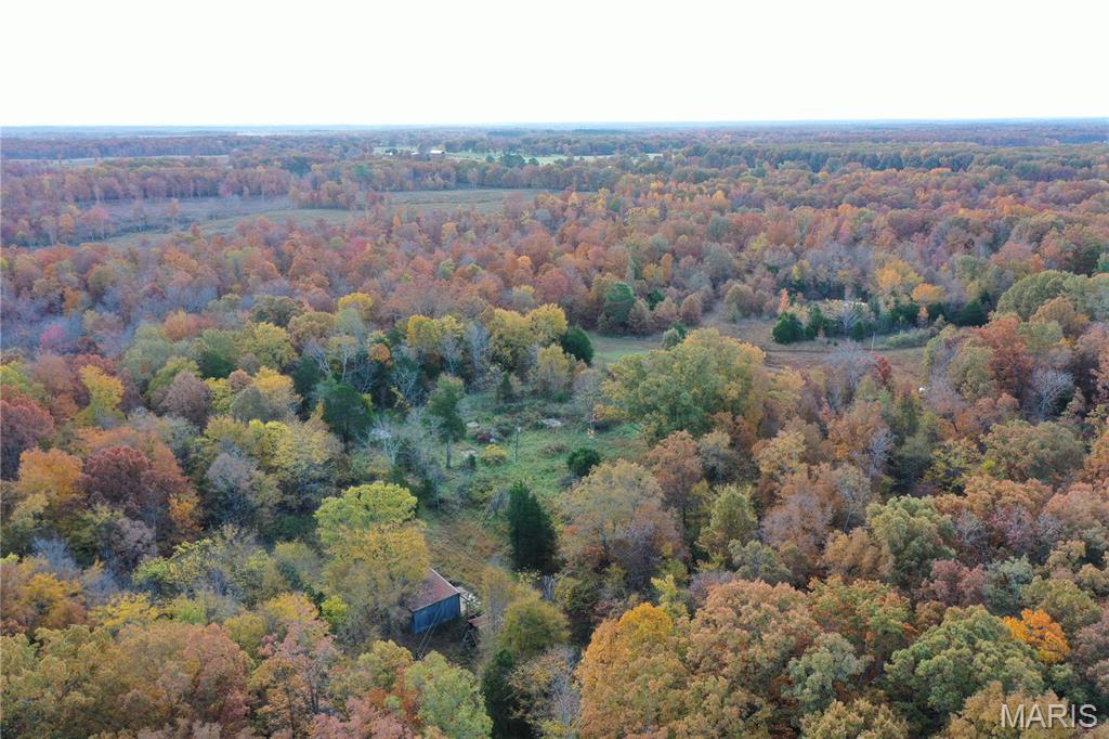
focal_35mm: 28
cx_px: 554
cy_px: 370
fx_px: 862
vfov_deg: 46.4
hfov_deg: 65.5
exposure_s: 1/80
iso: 100
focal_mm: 10.26
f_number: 3.5
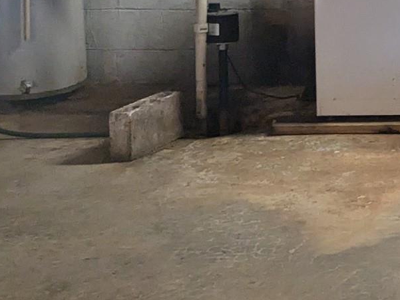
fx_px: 1063
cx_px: 622
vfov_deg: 15.6
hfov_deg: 18.5
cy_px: -30
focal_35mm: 92
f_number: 1.73
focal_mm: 4.38
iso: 255
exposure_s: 1/120
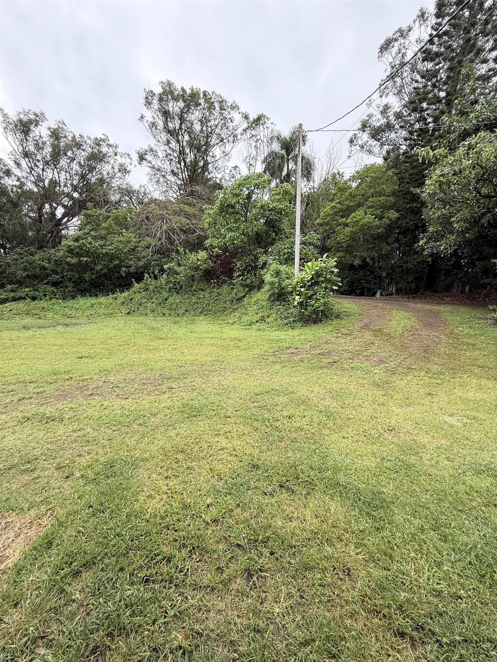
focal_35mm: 14
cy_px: 331
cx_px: 248
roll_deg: +0.8
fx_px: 268
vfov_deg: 102.1
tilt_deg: -8.3
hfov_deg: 85.7
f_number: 2.2
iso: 64
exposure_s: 1/124
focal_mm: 2.22
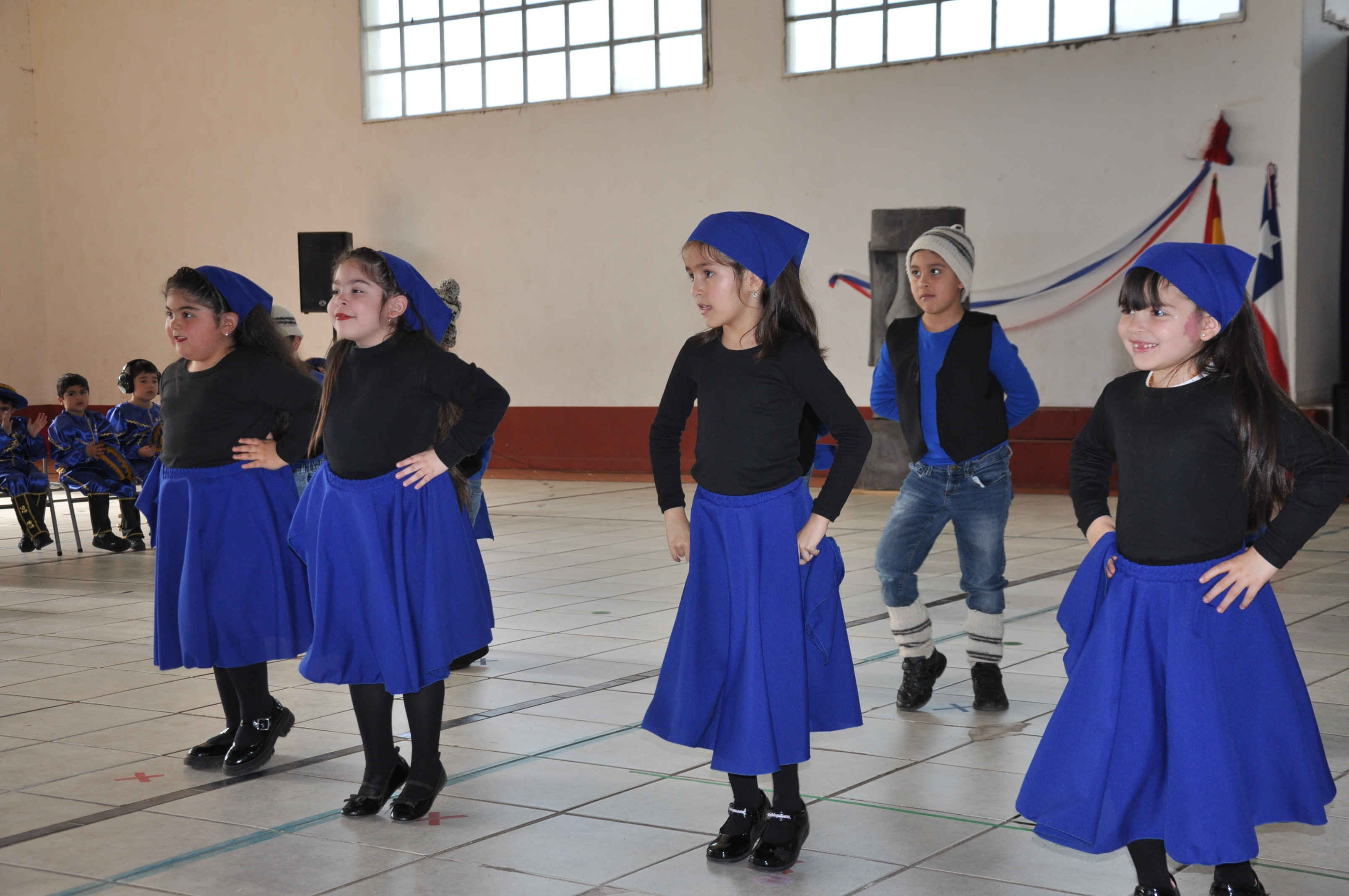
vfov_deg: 25.7
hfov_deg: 37.9
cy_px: 448
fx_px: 1965
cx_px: 674
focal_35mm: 52
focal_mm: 35
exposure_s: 1/125
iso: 400
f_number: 5
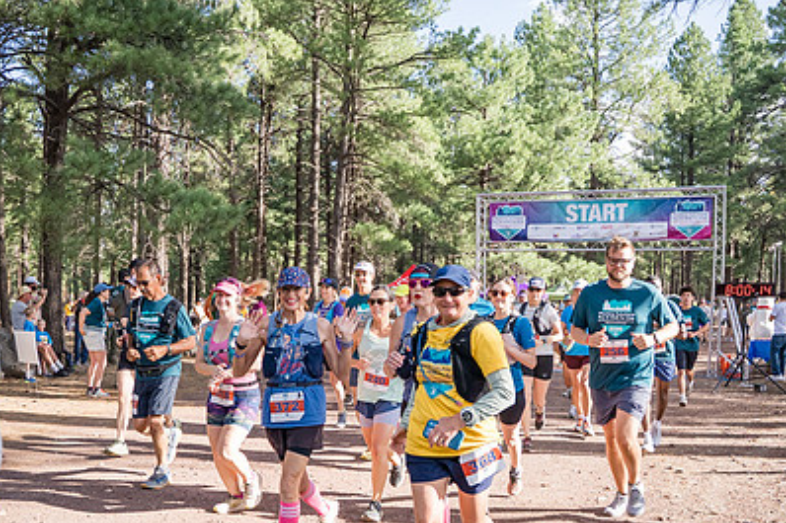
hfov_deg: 54.0
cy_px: 329
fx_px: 764
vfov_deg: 37.6
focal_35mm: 35
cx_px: 308
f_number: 3.2
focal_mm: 24
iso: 500
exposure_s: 1/1600
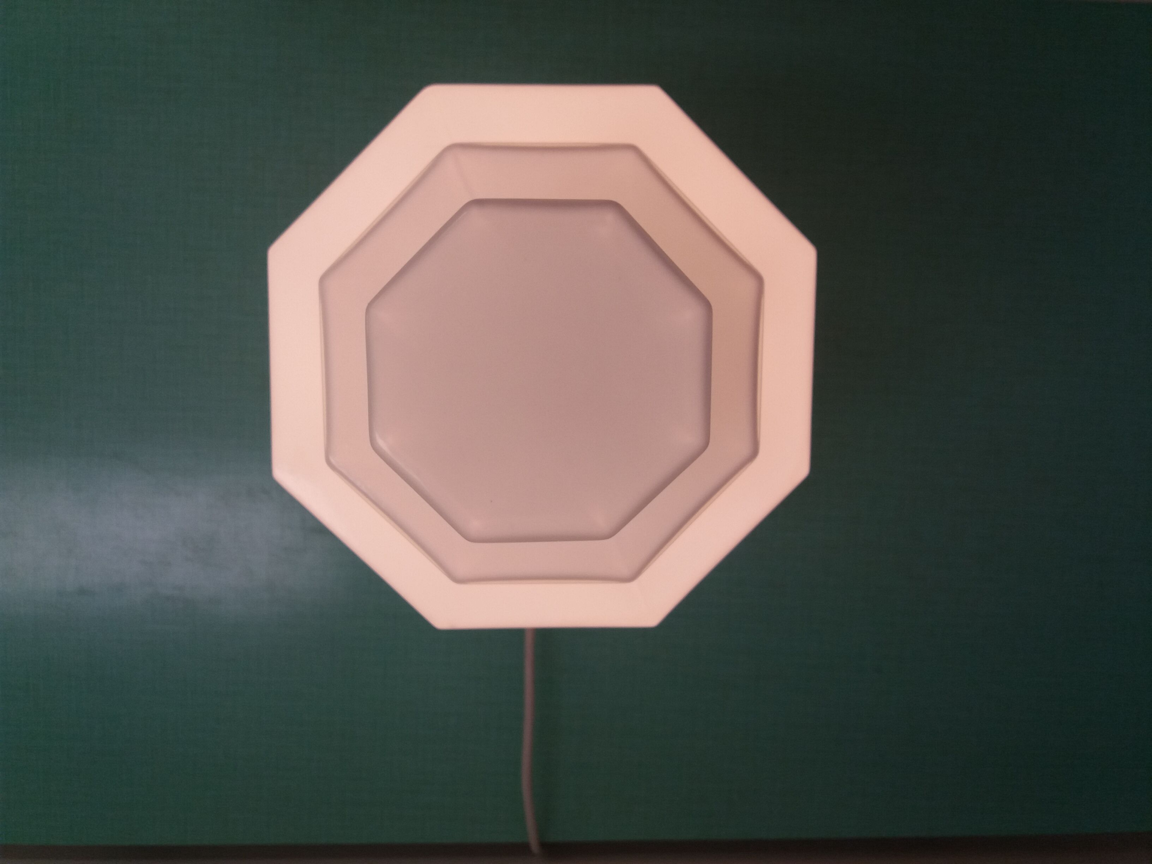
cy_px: 432
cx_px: 576
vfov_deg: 49.7
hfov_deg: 63.4
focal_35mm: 28
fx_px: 932
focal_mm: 3.7
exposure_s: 1/100
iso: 80
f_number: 1.9
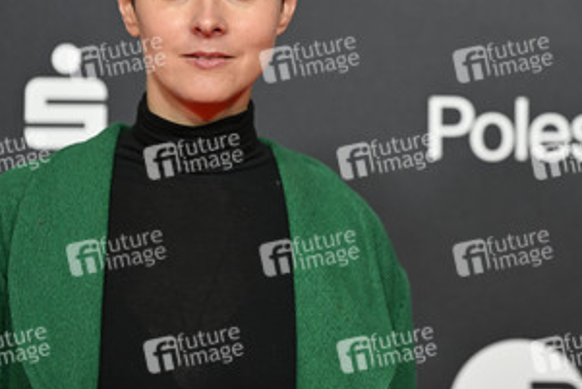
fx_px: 3510
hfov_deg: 9.5
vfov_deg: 6.3
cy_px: 108
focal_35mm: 217
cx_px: 335
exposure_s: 1/400
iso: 800
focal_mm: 145
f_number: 2.8
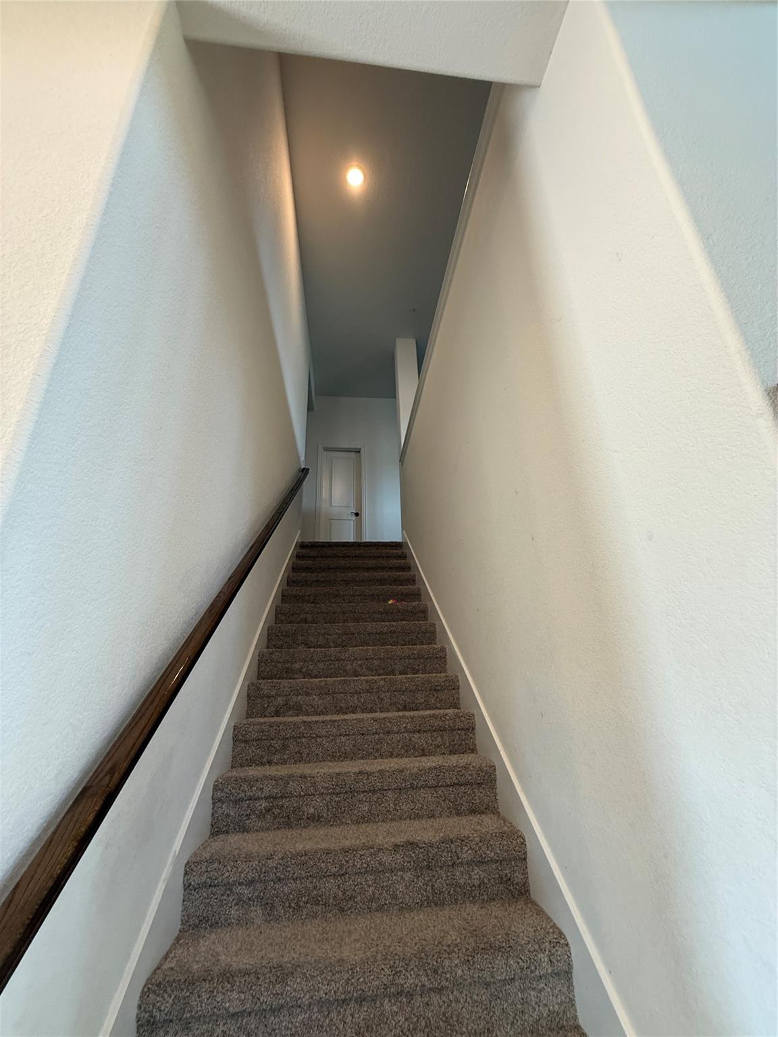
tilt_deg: +20.1
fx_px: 420
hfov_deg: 85.7
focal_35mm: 14
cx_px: 389
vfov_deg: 102.1
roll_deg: +2.1
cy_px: 518
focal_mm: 2.22
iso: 200
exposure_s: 1/60
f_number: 2.2
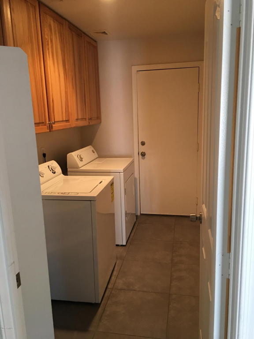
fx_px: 284
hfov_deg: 48.2
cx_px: 127
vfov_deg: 61.7
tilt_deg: -10.9
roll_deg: +2.8
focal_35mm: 29
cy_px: 170
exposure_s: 1/15
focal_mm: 4.15
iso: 80
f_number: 2.2
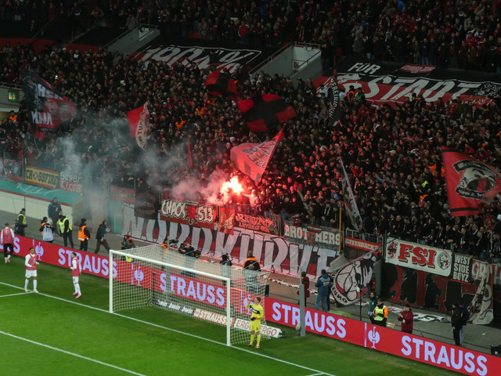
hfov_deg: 13.1
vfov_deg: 9.8
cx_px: 250
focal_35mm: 151
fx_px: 2185
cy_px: 188
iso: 320
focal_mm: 27.1
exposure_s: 1/80
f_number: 5.4
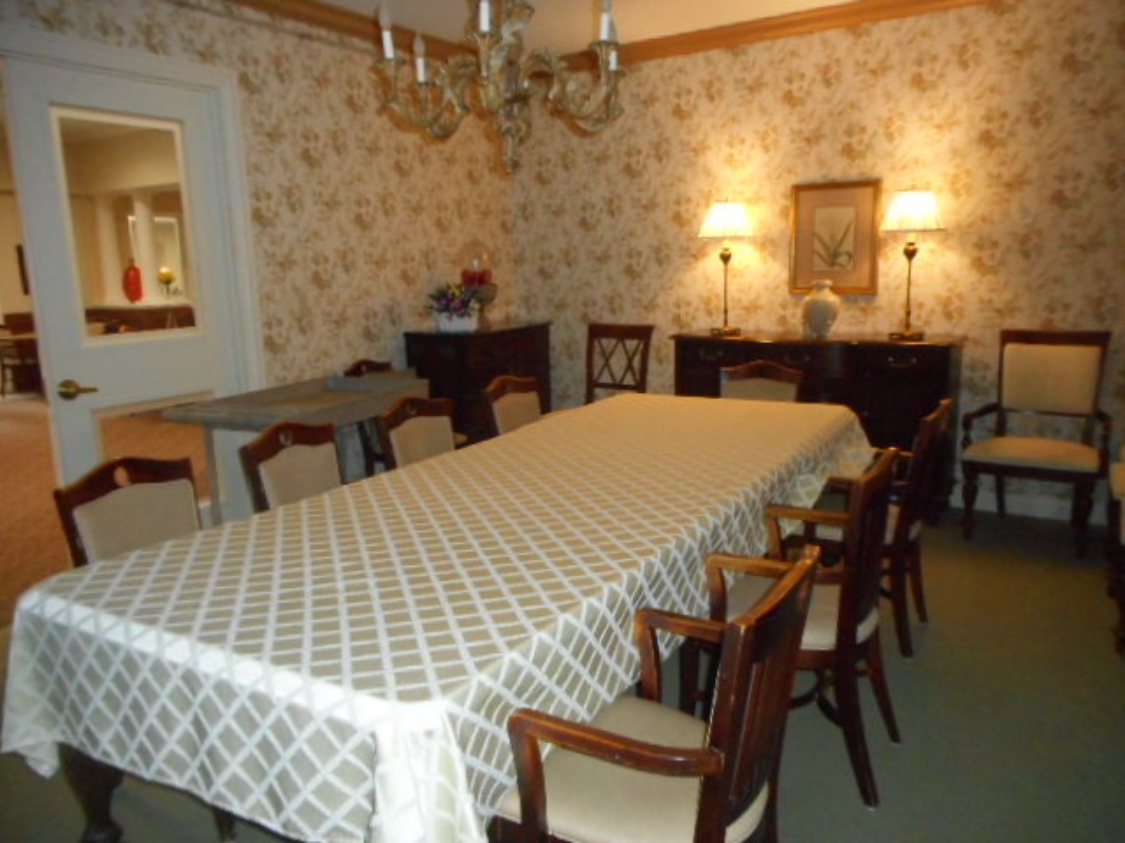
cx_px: 562
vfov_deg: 54.9
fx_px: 812
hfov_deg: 69.4
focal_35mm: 25
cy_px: 422
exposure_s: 1/25
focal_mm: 4.5
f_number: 3.7
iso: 640
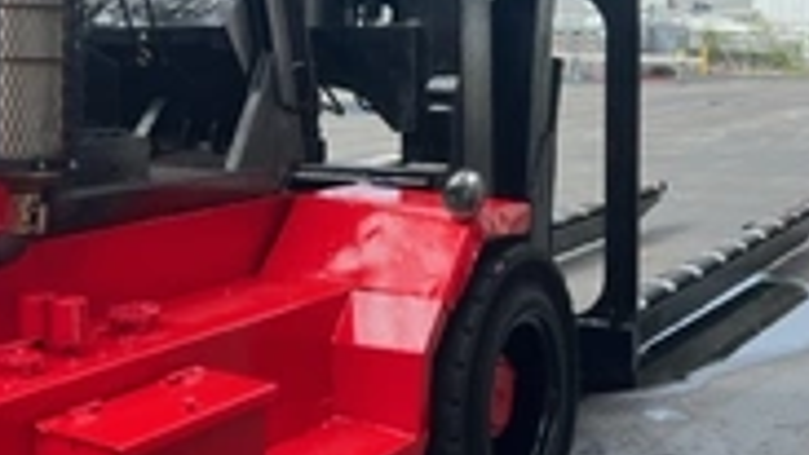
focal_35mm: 62
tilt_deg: -5.1
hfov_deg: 33.3
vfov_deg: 19.3
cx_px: 221
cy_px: 119
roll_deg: +0.4
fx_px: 1330
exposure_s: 1/1048
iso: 50
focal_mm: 5.7
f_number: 1.5
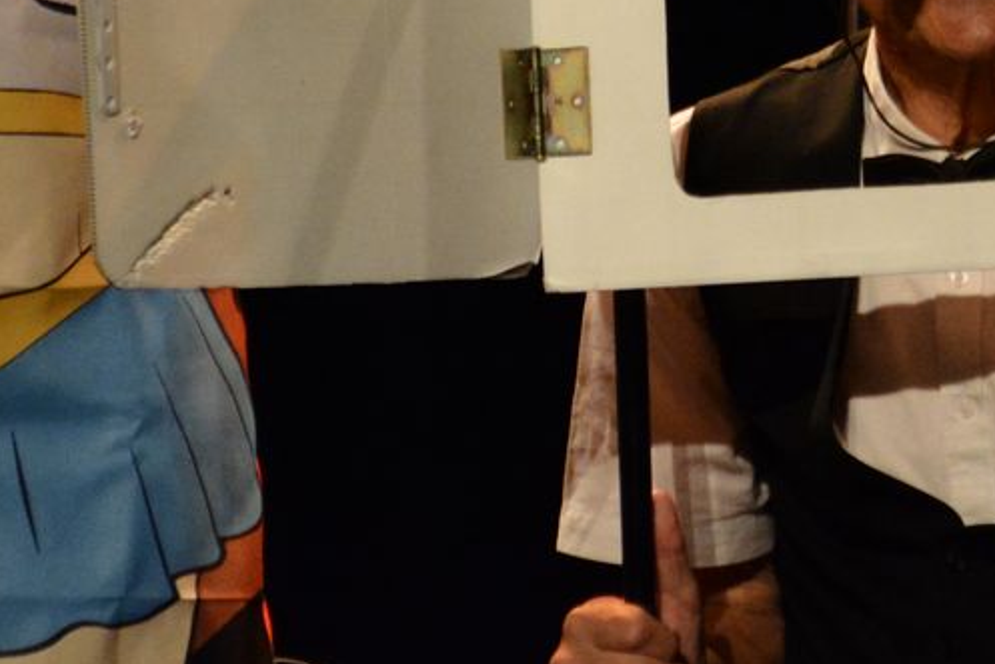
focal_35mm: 733
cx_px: 997
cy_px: -328
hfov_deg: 2.8
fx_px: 20270
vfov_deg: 1.9
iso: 3200
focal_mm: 150
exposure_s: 1/320
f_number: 4.5
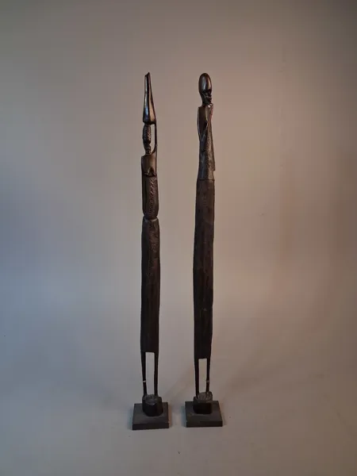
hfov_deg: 51.4
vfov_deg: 65.3
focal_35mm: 27
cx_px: 178
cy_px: 238
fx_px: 371
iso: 320
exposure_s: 1/50
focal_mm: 4
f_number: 1.8
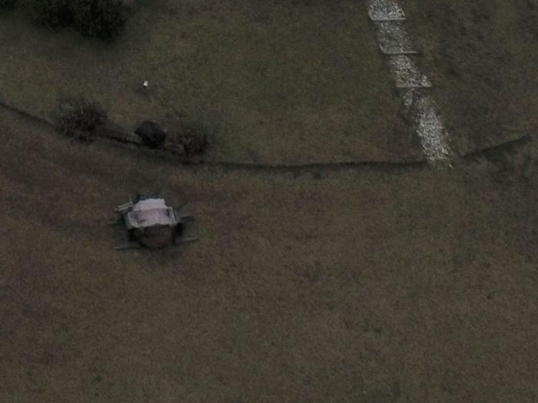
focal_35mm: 86
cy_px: -447
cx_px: -103
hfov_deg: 21.2
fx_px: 1336
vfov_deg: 14.0
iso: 100
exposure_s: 1/697
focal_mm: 3.61
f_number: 2.8
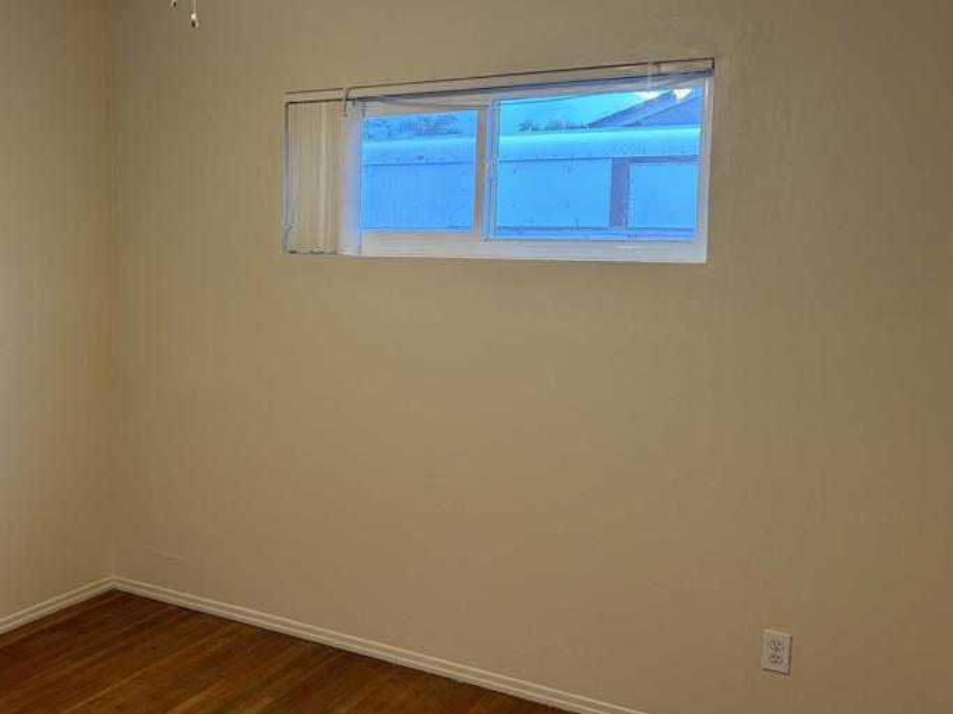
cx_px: 246
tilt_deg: -4.9
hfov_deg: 46.3
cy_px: 311
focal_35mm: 39
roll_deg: +0.1
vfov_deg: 36.8
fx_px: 1074
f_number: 1.5
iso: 64
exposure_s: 1/60
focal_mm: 5.7
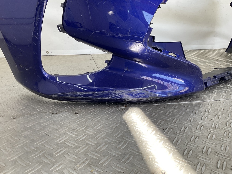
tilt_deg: -19.8
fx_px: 194
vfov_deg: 48.2
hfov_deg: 61.7
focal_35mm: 29
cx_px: 116
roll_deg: -0.2
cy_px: 87
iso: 20
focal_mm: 3
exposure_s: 1/100
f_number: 1.8
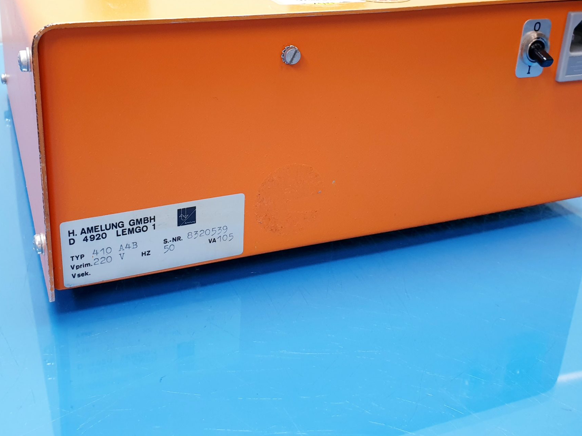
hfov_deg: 47.8
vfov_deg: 36.0
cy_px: 113
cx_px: 255
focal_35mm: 39
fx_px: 656
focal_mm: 4.3
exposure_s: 1/50
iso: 125
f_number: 2.4
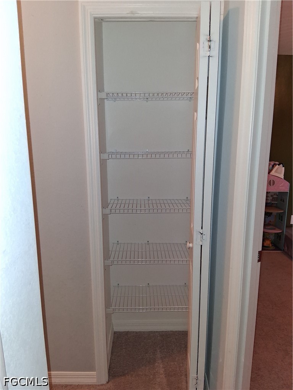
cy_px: 195
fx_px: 293
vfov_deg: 67.3
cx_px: 146
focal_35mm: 26
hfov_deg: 53.1
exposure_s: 1/24
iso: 25
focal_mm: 3.98
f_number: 1.8
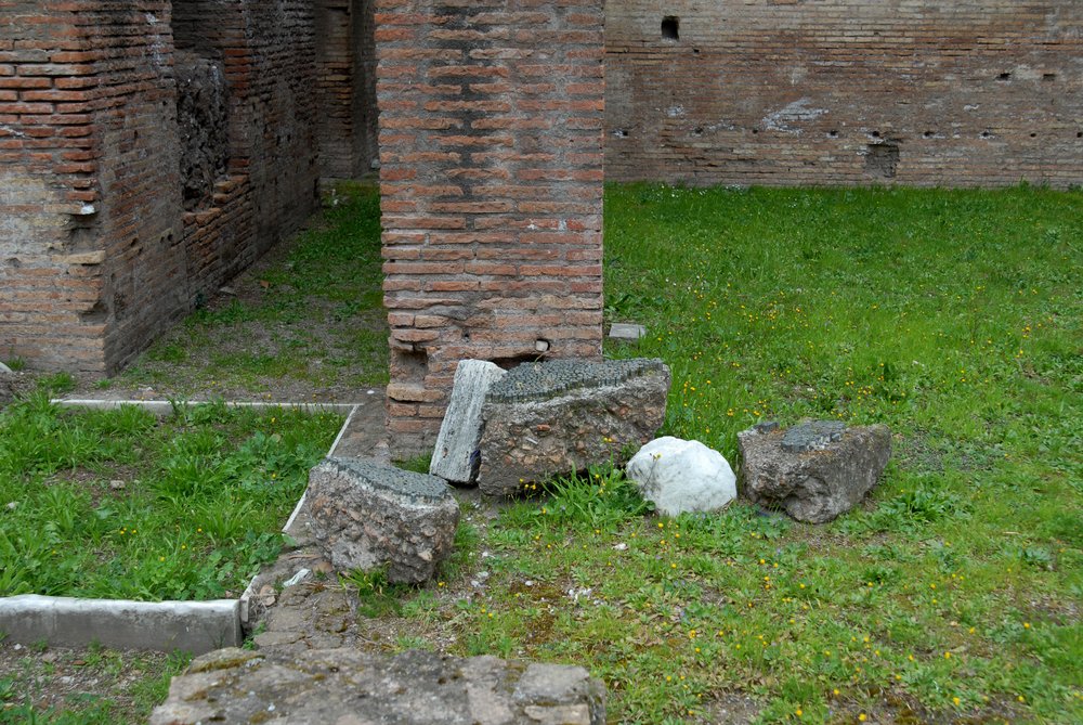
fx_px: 1355
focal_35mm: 45
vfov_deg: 29.9
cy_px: 362
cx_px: 542
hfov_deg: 43.6
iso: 200
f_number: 5.6
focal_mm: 30
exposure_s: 1/125
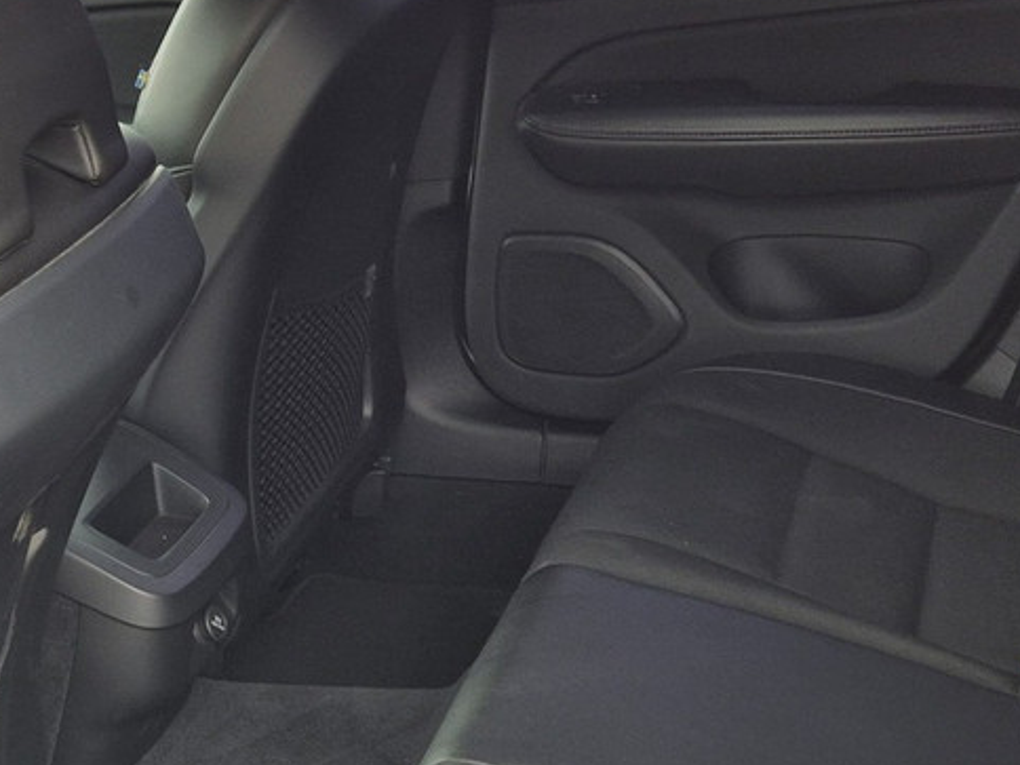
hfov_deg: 25.5
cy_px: 457
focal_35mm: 76
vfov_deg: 19.4
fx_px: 2239
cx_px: 356
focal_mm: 5.4
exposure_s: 1/180
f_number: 1.8
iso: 32
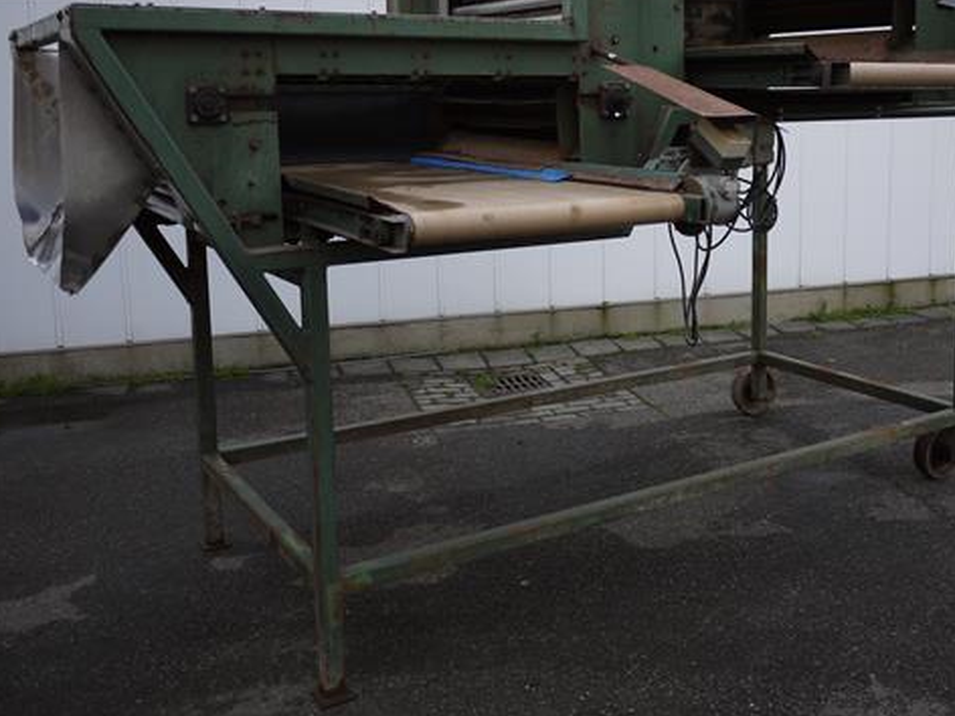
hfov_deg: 48.5
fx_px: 1048
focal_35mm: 38
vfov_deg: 37.3
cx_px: 605
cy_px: 235
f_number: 2.5
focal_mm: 14
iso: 100
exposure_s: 1/60
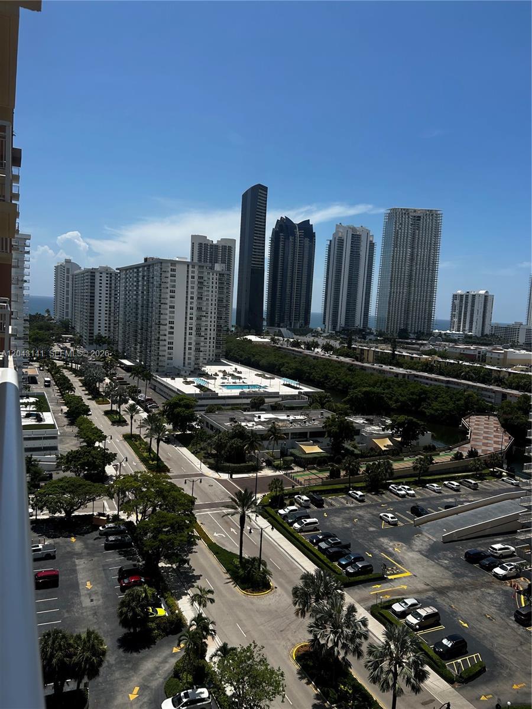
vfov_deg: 67.3
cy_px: 354
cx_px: 266
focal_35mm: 26
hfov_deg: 53.1
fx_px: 533
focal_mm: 5.7
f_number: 1.5
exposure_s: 1/5076
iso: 50
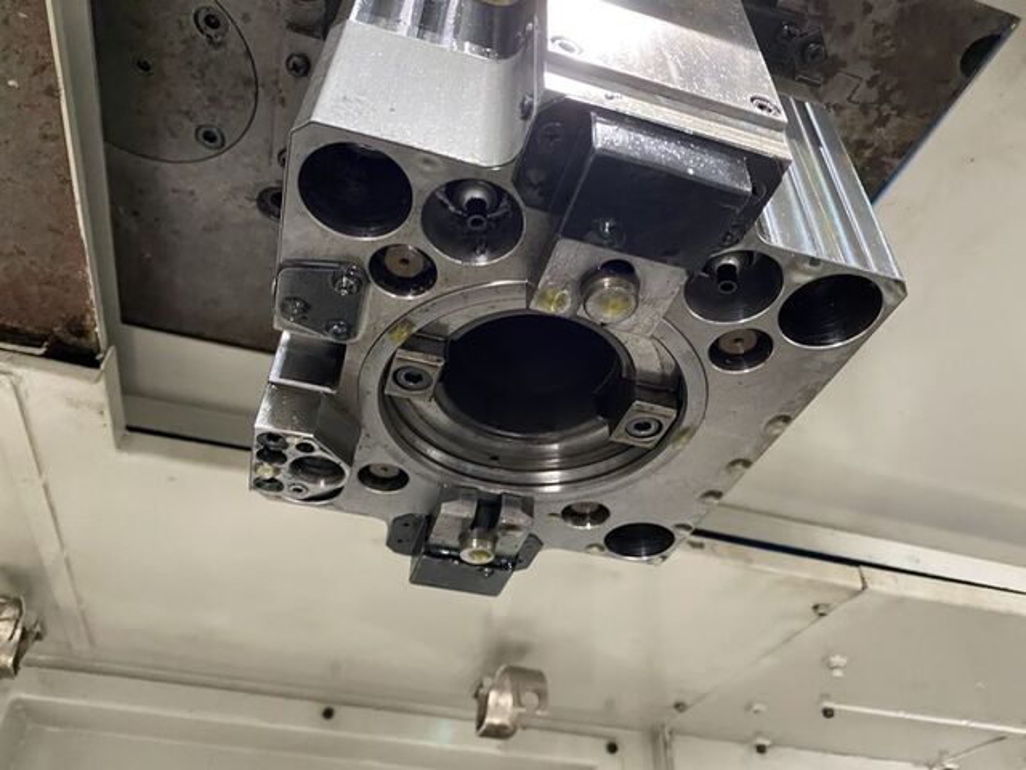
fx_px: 771
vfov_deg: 53.1
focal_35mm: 26
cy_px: 385
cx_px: 513
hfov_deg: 67.3
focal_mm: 4.25
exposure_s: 1/30
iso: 640
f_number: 1.8
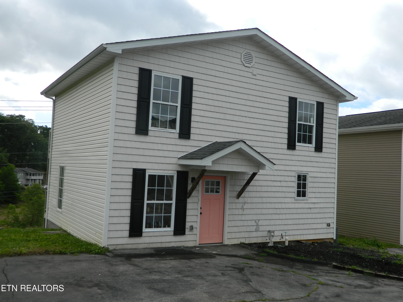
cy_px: 151
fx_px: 407
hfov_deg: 52.6
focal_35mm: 35
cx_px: 202
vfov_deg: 40.7
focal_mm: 6.2
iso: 80
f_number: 3.3
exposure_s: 1/800
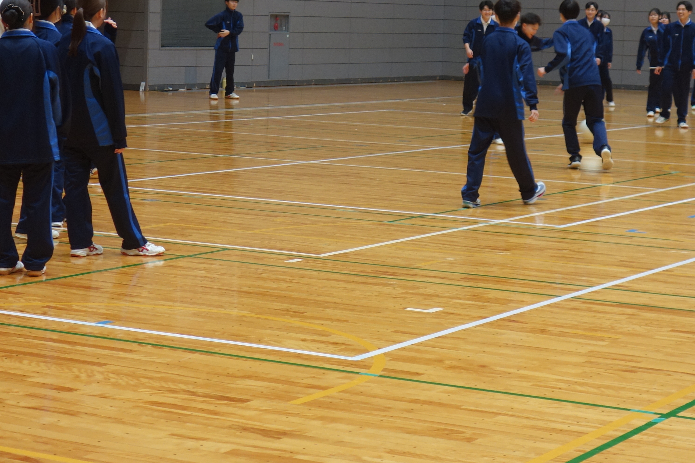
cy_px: 178
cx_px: 354
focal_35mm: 103
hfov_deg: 19.8
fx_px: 1988
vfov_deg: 13.3
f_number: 3.5
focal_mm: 20.64
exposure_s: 1/60
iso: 320
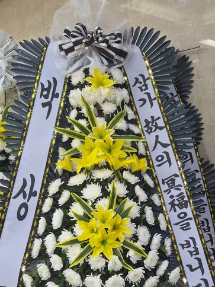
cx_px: 139
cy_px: 181
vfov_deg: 48.5
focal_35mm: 38
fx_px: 315
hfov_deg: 37.4
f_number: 1.8
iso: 250
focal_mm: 5.4
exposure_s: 1/120
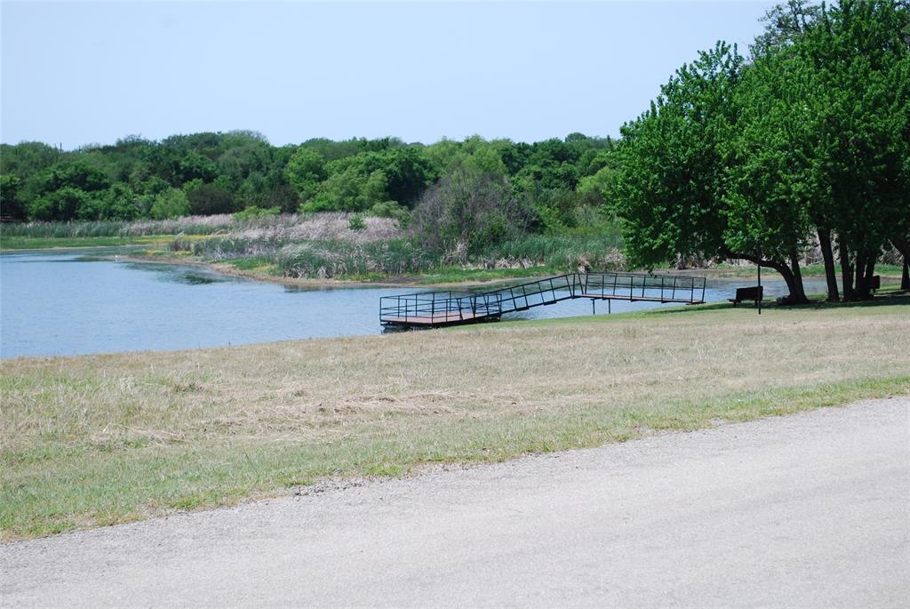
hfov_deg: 24.6
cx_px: 455
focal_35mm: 82
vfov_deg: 16.6
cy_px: 304
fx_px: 2087
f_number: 8
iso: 100
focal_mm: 55
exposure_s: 1/250
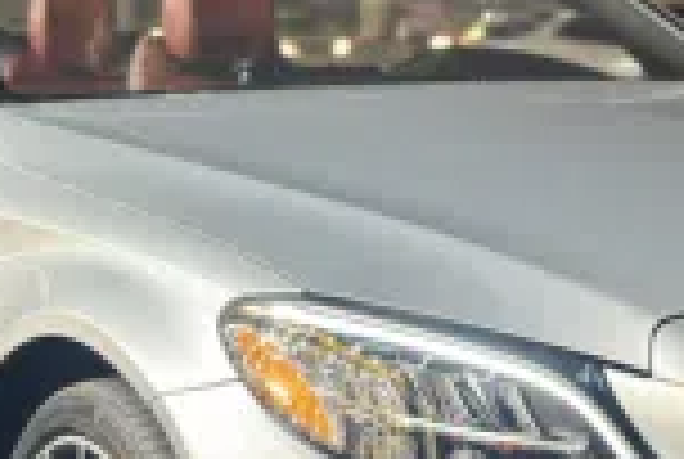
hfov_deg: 15.5
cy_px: 234
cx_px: 158
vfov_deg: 10.5
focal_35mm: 131
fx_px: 2494
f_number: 1.78
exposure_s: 1/33
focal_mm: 6.86
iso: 400
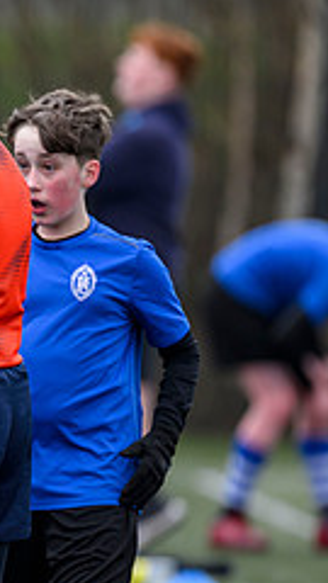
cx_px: -364
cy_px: 254
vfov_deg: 2.1
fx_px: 15632
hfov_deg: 1.2
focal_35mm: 1011
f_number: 3.5
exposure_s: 1/1000
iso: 500
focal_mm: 400
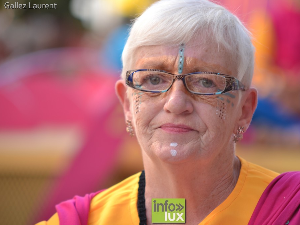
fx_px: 2123
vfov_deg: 6.1
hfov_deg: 8.1
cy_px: 112
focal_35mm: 245
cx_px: 168
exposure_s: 1/250
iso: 100
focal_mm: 150
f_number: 3.2
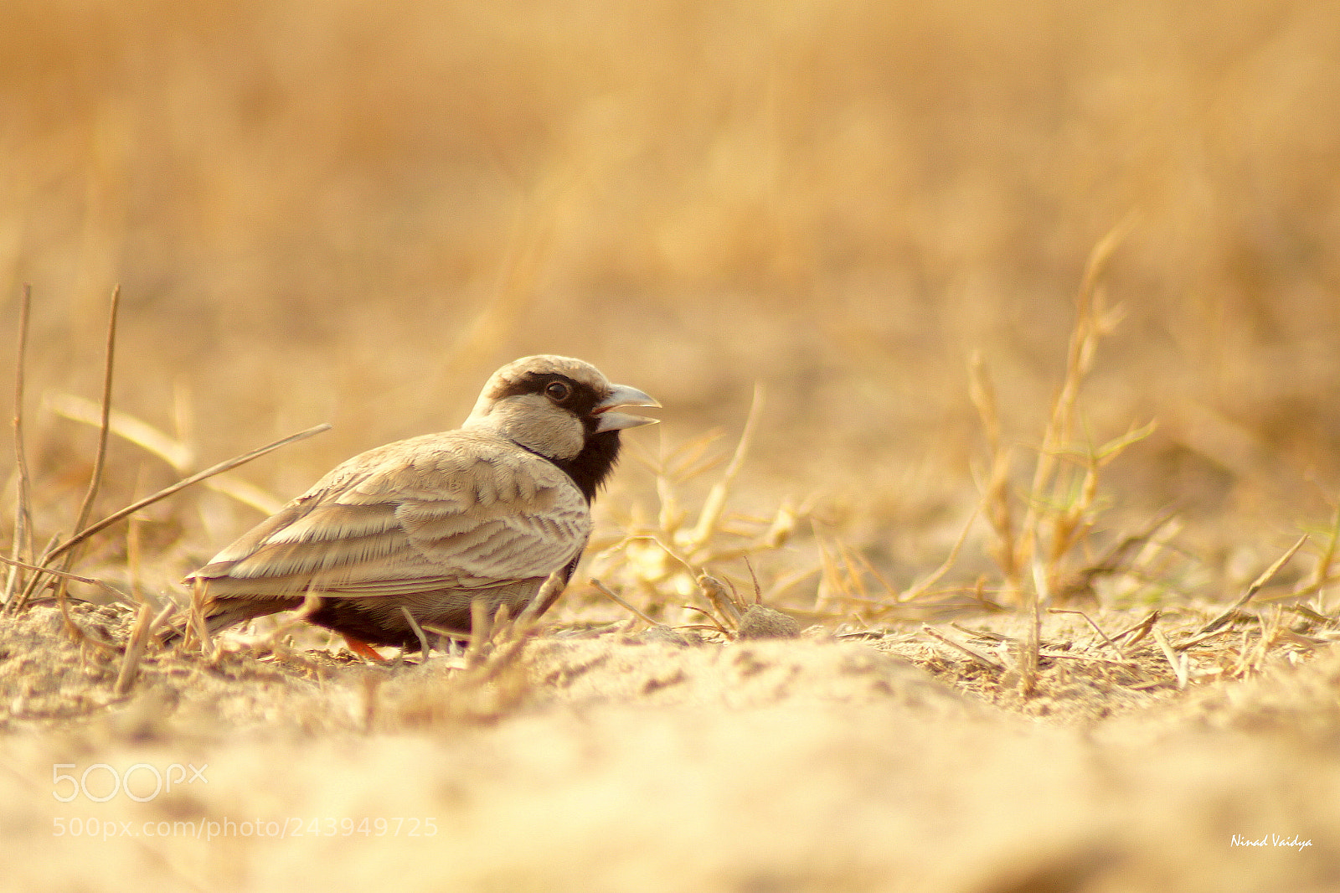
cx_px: 670
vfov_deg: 3.1
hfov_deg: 4.6
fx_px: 16745
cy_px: 446
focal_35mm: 450
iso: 200
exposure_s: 1/160
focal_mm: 300
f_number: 6.3
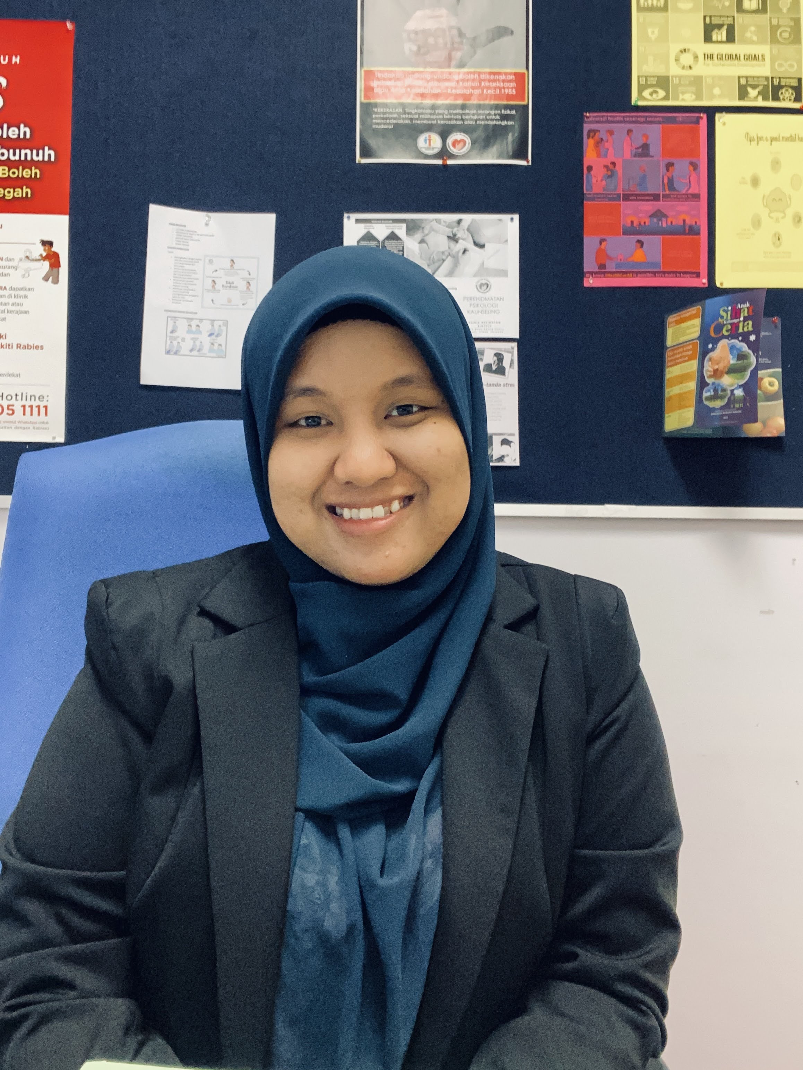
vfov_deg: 60.0
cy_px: 535
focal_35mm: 30
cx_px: 402
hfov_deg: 46.8
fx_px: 928
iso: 640
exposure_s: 1/25
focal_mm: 2.71
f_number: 2.2
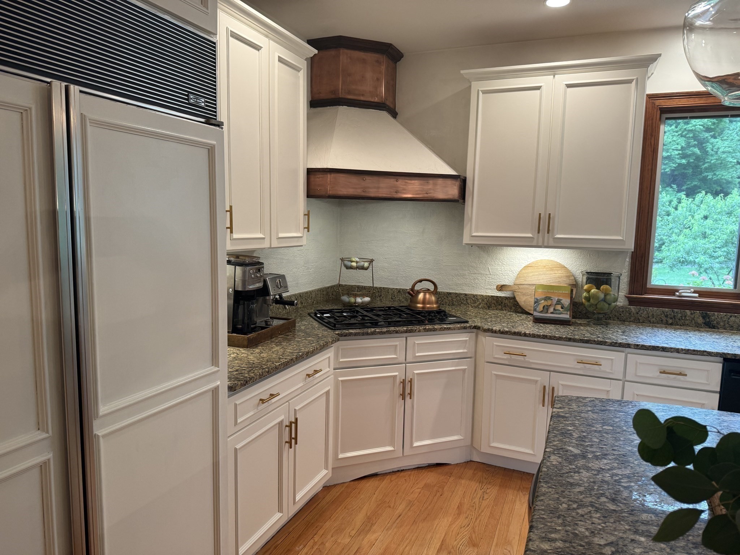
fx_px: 513
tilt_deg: -6.3
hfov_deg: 71.6
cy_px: 278
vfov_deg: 56.8
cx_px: 370
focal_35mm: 24
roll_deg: -1.6
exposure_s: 1/60
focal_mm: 6.76
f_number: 1.78
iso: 125
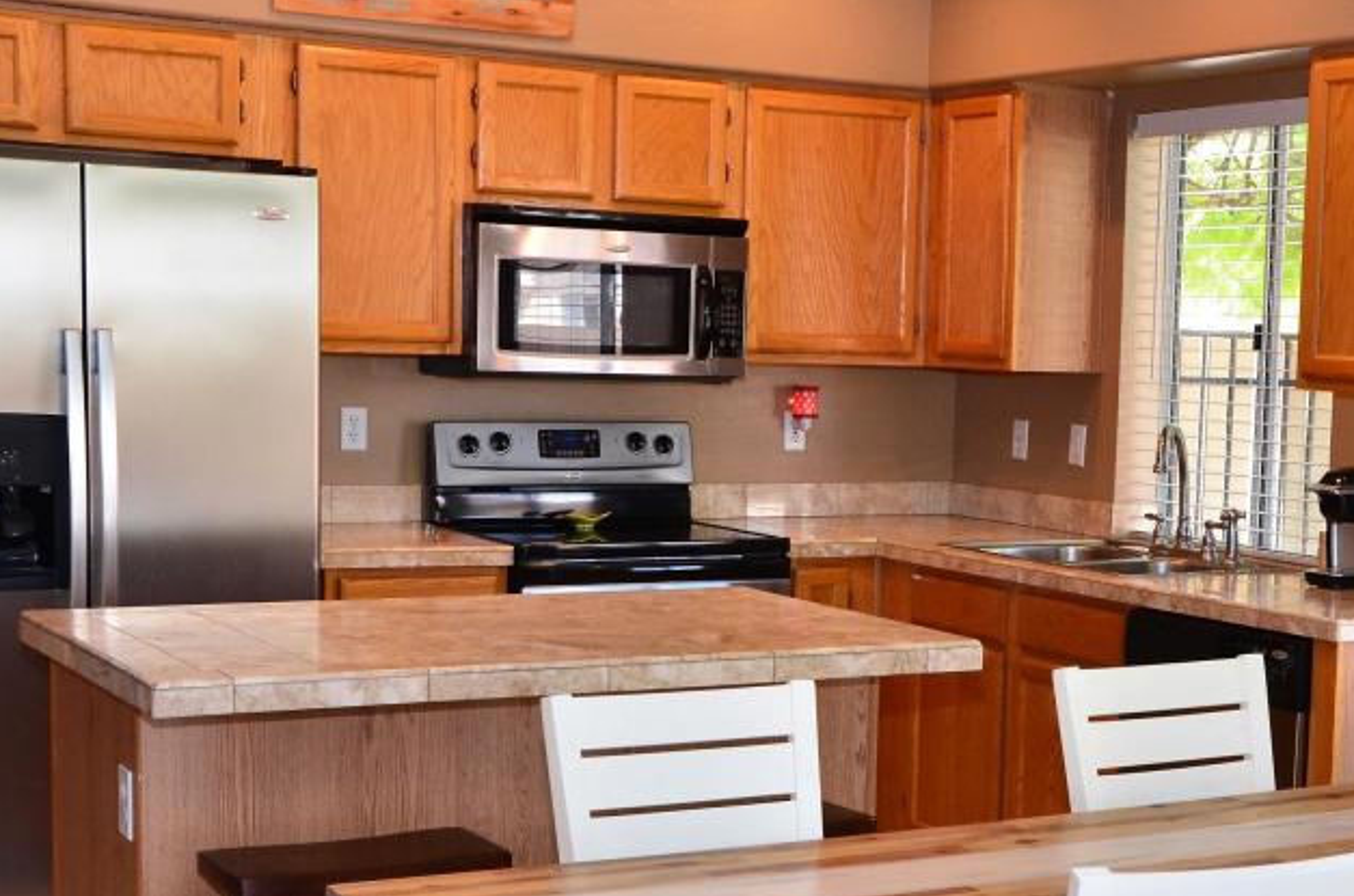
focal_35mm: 61
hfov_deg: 32.5
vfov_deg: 22.1
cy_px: 600
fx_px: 2289
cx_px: 953
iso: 800
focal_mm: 22
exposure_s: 1/30
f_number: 8
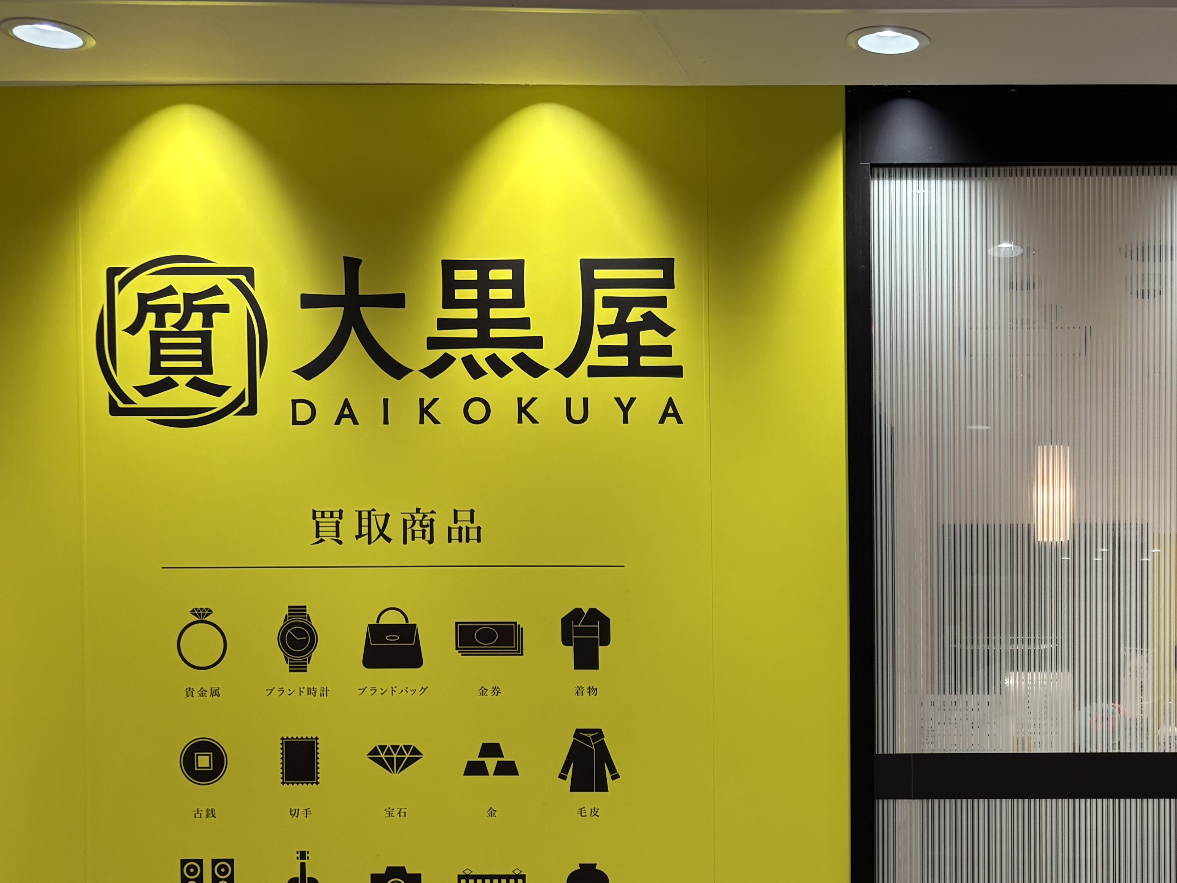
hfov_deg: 37.8
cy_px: 718
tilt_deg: -0.8
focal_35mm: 48
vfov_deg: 29.5
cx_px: 991
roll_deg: +0.8
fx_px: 1632
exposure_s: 1/171
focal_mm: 5.96
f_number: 1.6
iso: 50
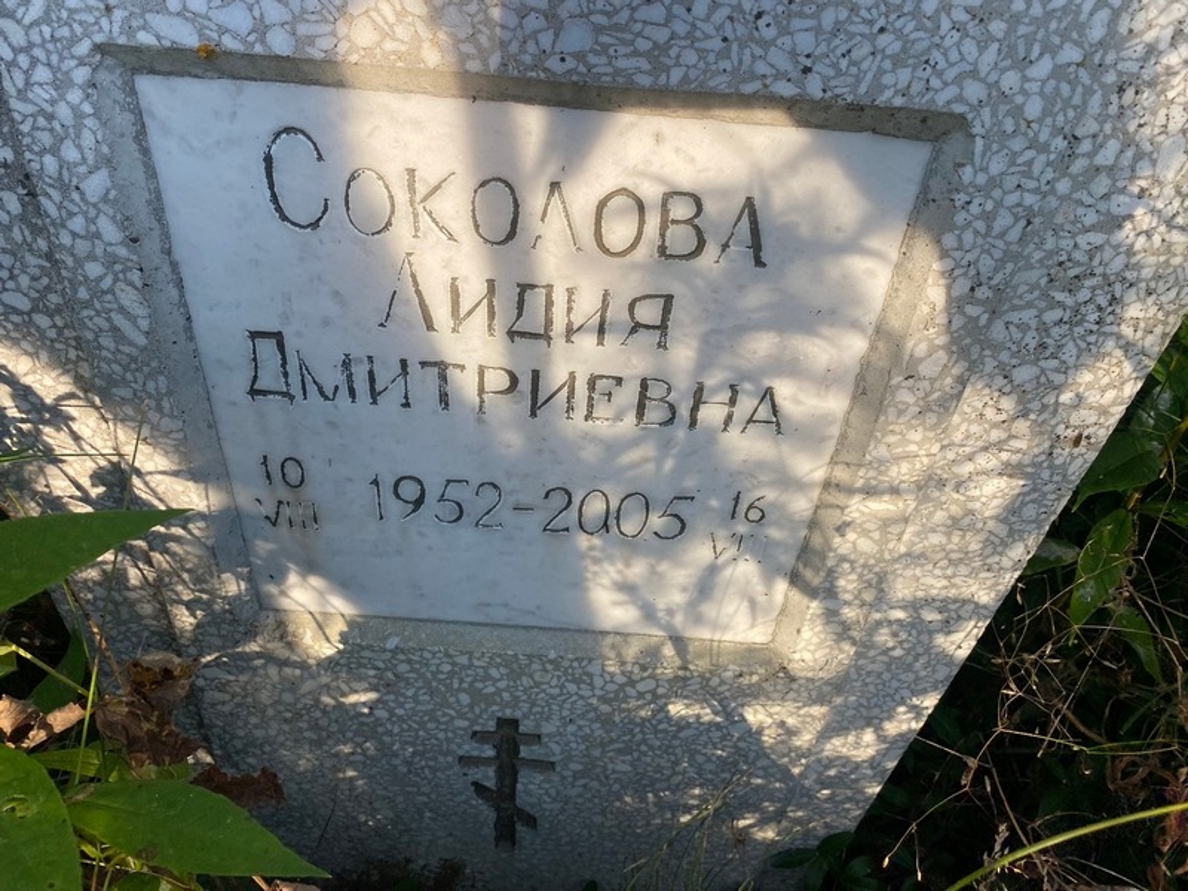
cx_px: 594
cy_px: 446
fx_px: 892
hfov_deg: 67.3
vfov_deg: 53.1
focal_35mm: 26
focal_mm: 4.25
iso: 32
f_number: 1.8
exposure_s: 1/752
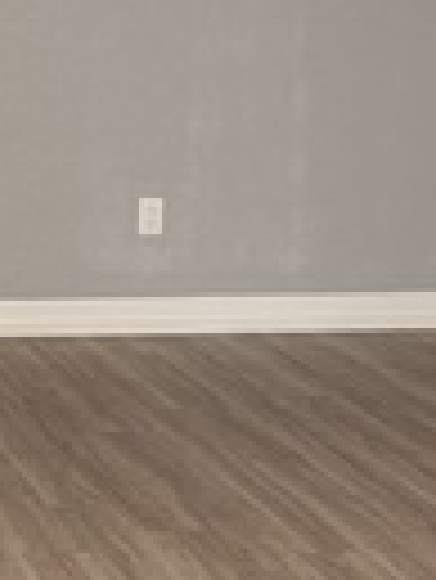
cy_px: 198
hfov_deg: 11.8
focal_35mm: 119
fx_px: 1995
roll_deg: -1.2
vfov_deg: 16.5
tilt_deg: -8.0
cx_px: -261
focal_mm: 6.76
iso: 200
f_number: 1.78
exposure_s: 1/120
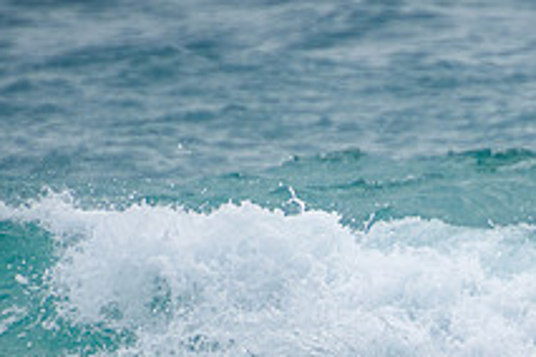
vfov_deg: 0.8
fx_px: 24327
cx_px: 486
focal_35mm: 1634
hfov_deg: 1.3
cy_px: 381
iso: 360
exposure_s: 1/2000
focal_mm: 400
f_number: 5.6
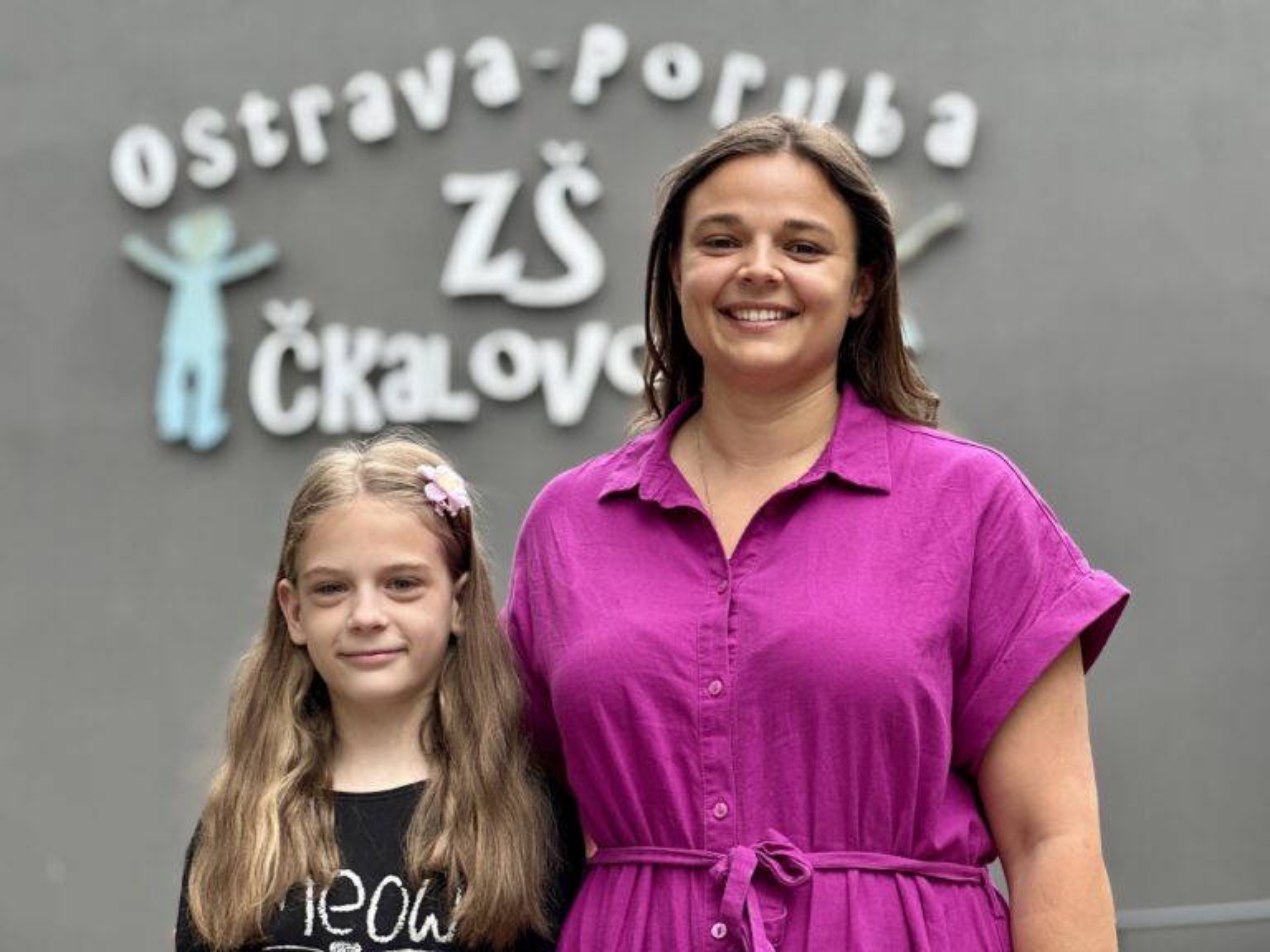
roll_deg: -1.4
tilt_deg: +10.2
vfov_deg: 19.1
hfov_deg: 25.3
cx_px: 635
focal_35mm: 77
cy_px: 476
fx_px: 2825
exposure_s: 1/121
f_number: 2.8
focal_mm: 9
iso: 40
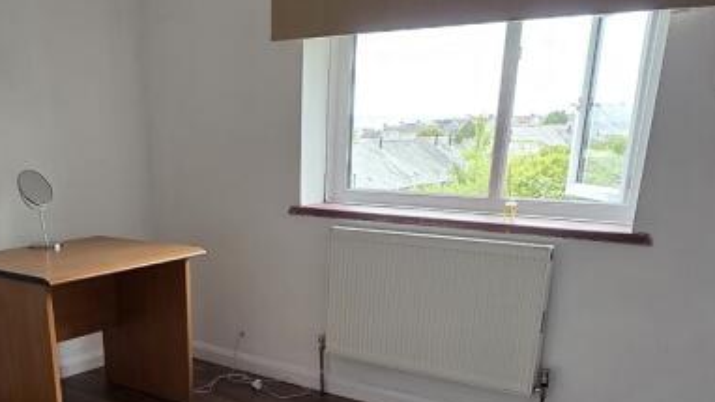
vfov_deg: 29.0
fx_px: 721
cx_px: 249
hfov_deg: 52.0
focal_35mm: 38
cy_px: 413
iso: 125
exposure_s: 1/100
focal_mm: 2.2
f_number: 1.9
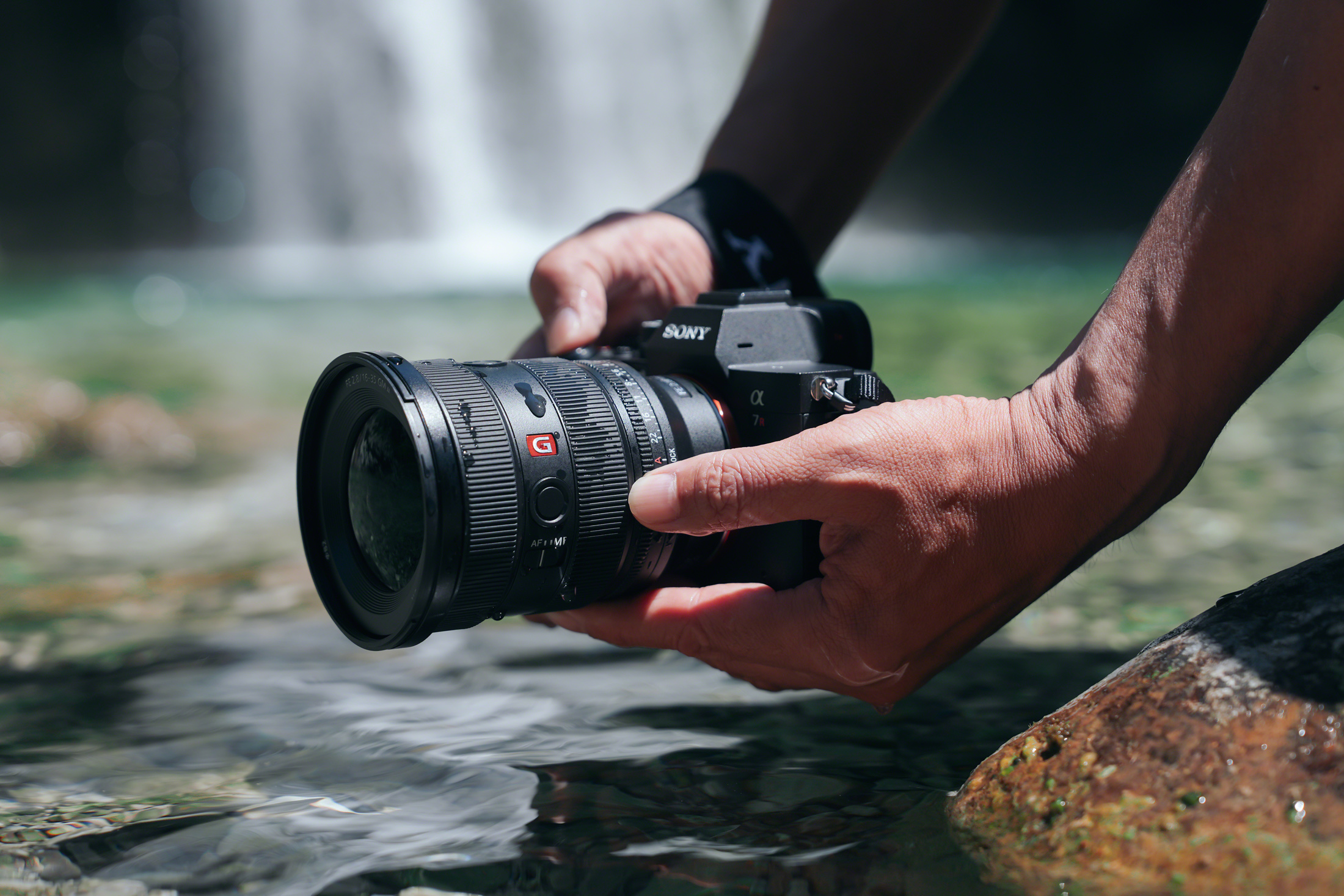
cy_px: 448
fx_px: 2613
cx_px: 672
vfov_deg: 19.5
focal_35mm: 70
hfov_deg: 28.8
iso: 200
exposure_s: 1/1600
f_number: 4
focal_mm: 70
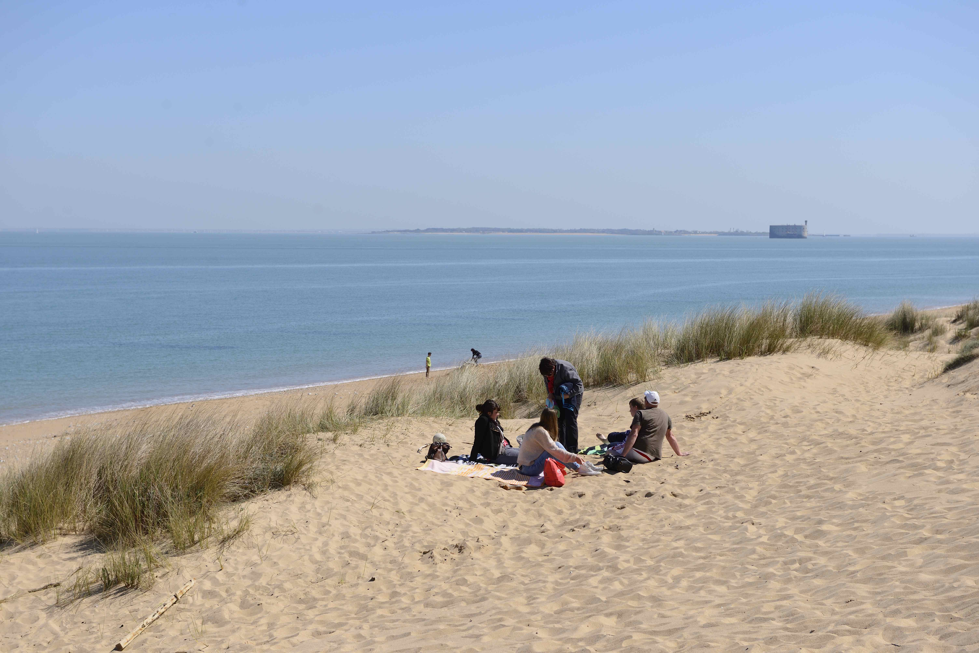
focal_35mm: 70
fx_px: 1904
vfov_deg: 19.5
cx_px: 490
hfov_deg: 28.8
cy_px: 326
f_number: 8
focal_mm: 70
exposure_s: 1/800
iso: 200
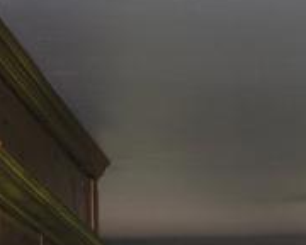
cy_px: 151
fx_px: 1857
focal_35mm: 205
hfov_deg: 9.2
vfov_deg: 7.5
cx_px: 459
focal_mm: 15
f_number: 3.2
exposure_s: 1/60.1
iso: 78
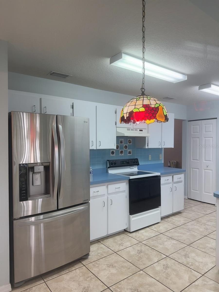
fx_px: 202
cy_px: 146
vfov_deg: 71.6
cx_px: 110
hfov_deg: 56.8
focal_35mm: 24
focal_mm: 6.76
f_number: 1.78
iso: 125
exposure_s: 1/120
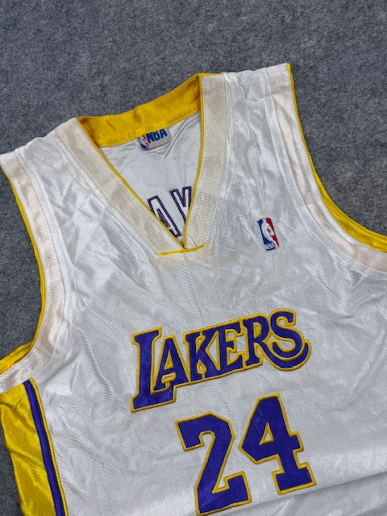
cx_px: 194
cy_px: 258
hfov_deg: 56.8
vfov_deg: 71.6
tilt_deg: -59.7
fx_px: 358
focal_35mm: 24
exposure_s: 1/484
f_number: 1.78
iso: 80
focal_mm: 6.76
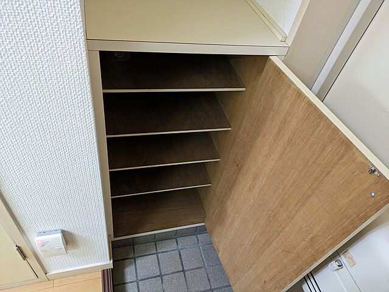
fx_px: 281
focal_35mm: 25
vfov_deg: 54.9
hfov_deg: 69.4
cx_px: 194
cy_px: 146
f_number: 1.89
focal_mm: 5.43
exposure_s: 1/24
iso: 346
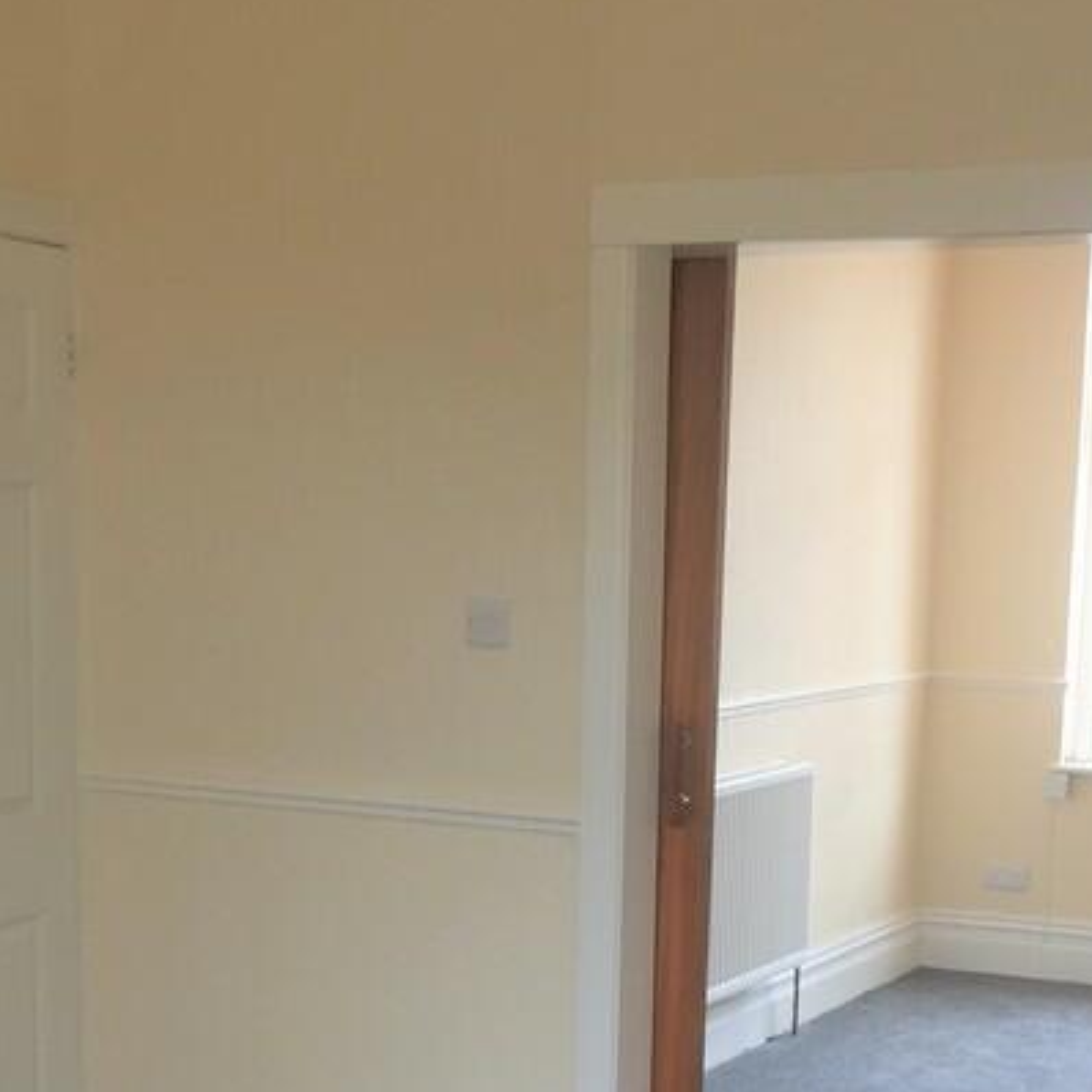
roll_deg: -1.9
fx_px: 2356
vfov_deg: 25.6
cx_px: 560
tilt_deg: -8.3
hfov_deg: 26.1
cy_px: 903
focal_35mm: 66
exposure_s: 1/33
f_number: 2.2
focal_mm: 4.15
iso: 40
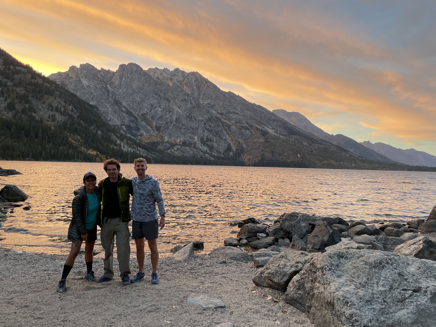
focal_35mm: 26
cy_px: 164
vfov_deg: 53.1
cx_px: 218
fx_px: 327
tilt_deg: +0.8
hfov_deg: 67.3
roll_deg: -1.5
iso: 100
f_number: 1.6
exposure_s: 1/121
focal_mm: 4.2
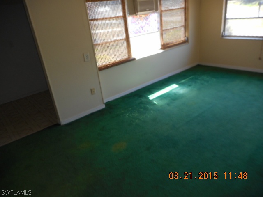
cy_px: 98
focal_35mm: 25
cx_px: 132
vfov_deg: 54.9
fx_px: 190
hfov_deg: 69.4
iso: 80
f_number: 3.7
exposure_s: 1/25
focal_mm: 4.5
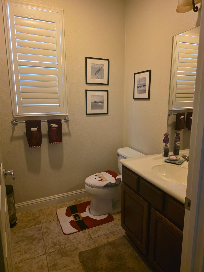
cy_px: 136
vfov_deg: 73.9
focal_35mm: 23
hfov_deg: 58.9
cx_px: 102
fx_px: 181
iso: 1600
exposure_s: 1/120
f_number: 1.7
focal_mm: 6.3
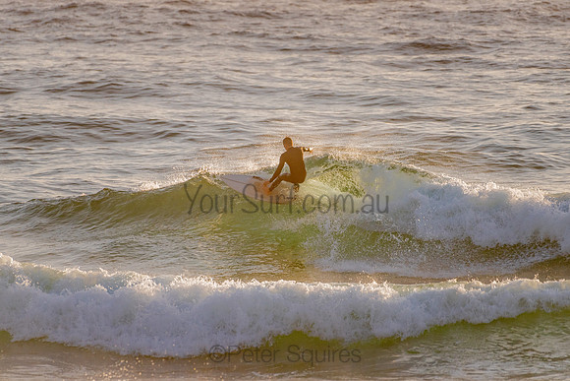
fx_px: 9706
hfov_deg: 3.4
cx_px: 278
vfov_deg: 2.2
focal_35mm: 613
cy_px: 185
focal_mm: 500
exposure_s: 1/2000
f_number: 5.6
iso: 360
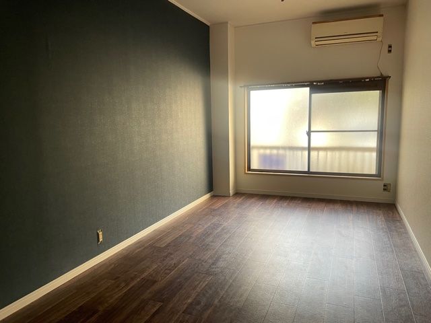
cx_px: 216
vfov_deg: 53.1
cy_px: 162
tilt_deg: -8.2
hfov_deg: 67.3
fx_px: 324
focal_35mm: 26
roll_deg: +1.4
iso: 125
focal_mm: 4.2
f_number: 1.6
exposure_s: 1/67
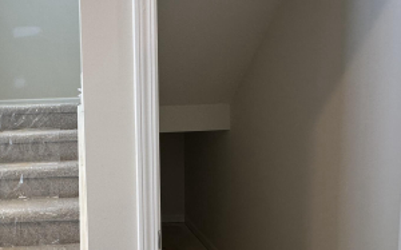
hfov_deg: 54.7
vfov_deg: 38.2
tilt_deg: -5.9
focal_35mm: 33
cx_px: 88
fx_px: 360
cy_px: 144
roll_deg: +1.5
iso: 160
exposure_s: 1/120
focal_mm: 2.22
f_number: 2.2
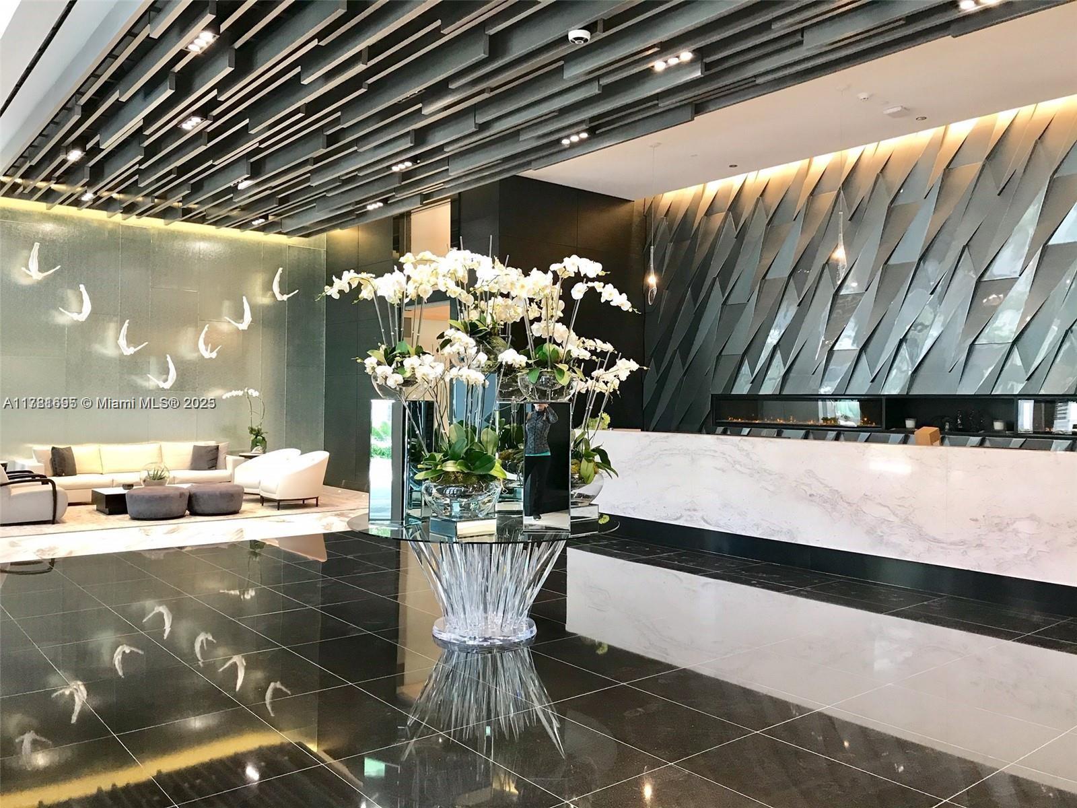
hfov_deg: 63.4
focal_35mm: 28
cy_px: 404
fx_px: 871
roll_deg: -1.1
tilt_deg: +0.2
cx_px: 538
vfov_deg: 49.7
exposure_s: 1/30
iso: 40
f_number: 1.8
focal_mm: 3.99
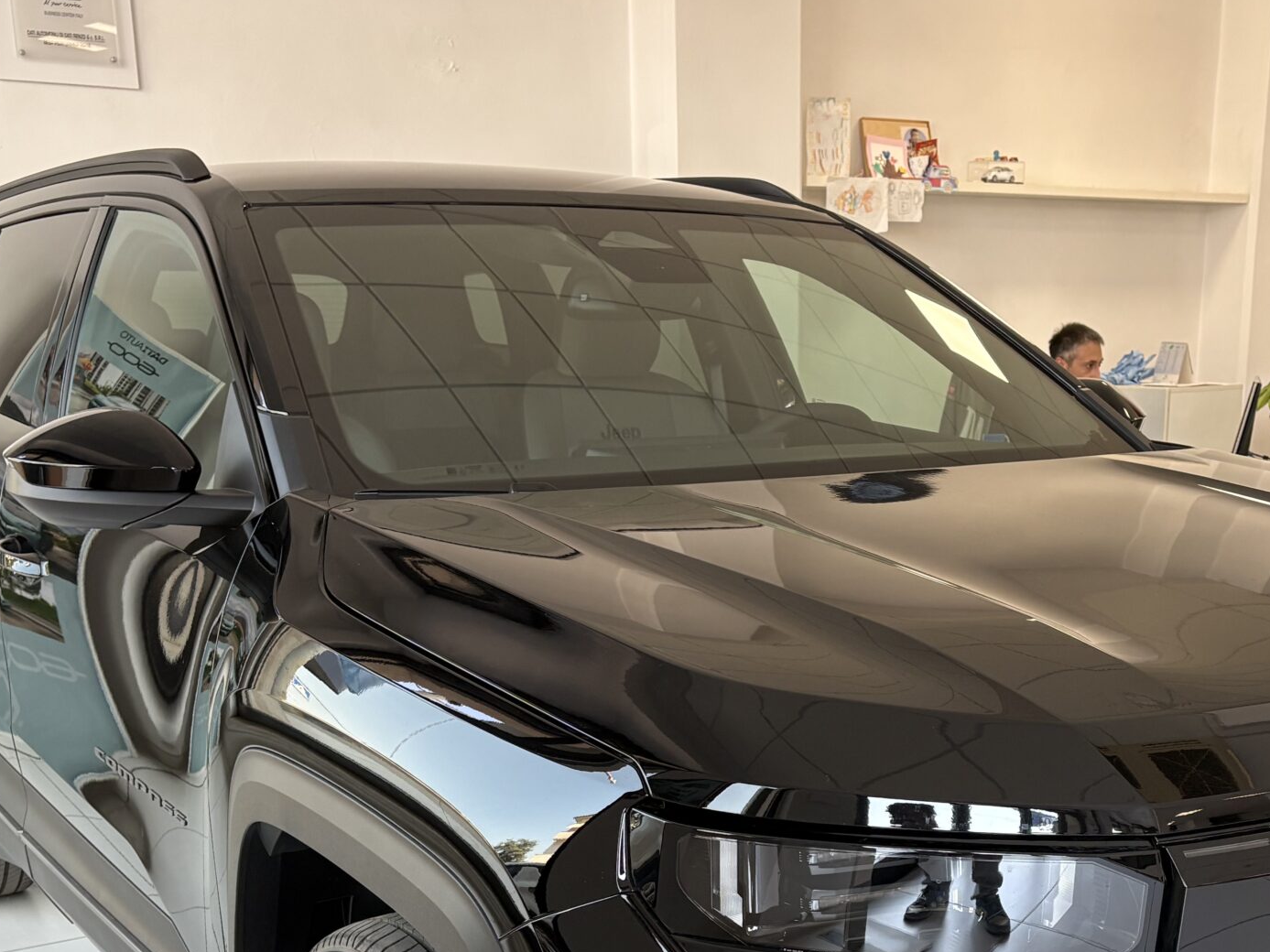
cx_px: 777
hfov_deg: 39.4
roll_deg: -0.2
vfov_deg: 29.2
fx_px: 1761
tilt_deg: -17.1
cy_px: 838
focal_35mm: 48
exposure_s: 1/100
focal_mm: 5.96
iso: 125
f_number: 1.6
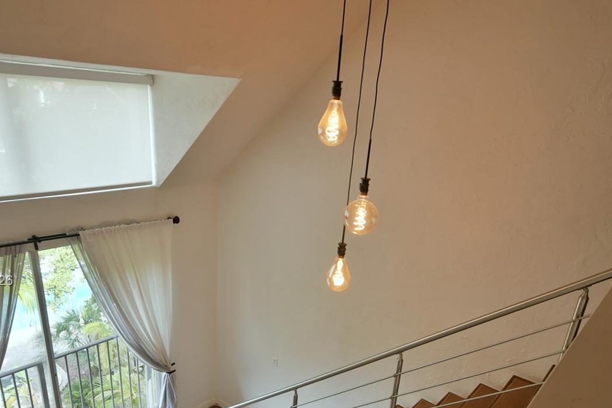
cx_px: 299
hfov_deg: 68.6
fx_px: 448
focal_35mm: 26
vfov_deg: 47.9
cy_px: 282
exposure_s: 1/100
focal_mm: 11.5
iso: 560
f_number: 4.2
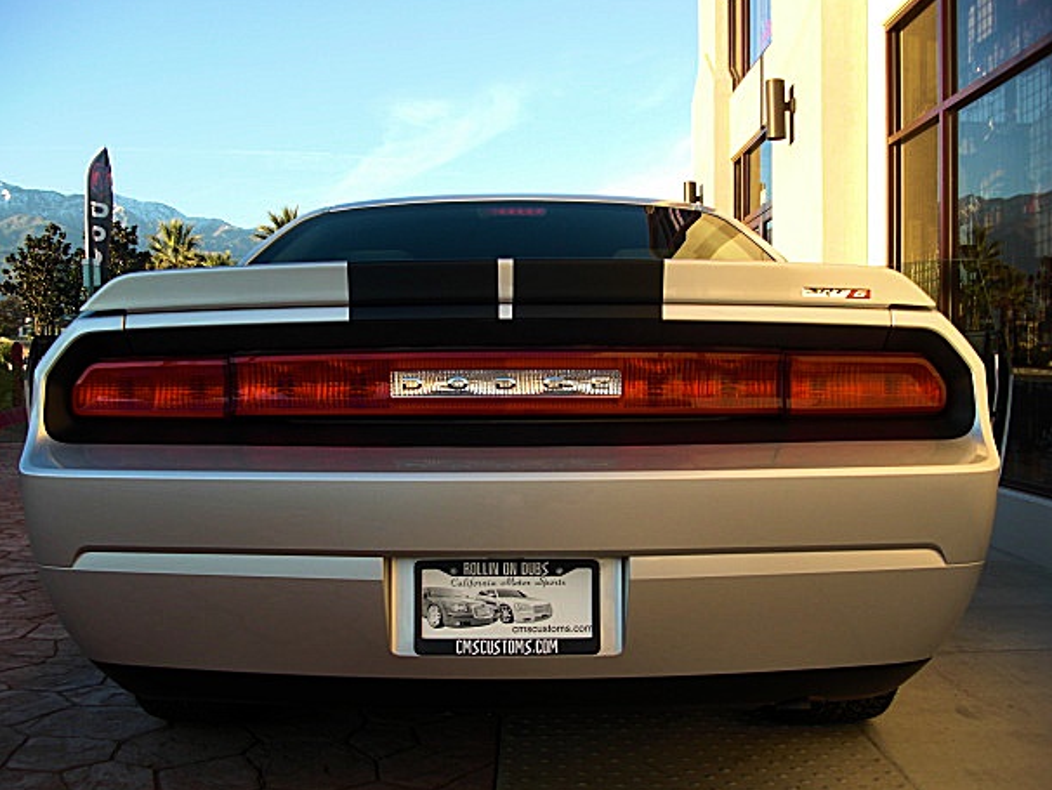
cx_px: 524
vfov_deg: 37.7
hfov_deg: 49.0
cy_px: 408
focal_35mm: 38
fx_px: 1155
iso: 50
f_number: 2.8
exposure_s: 1/160
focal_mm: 6.3
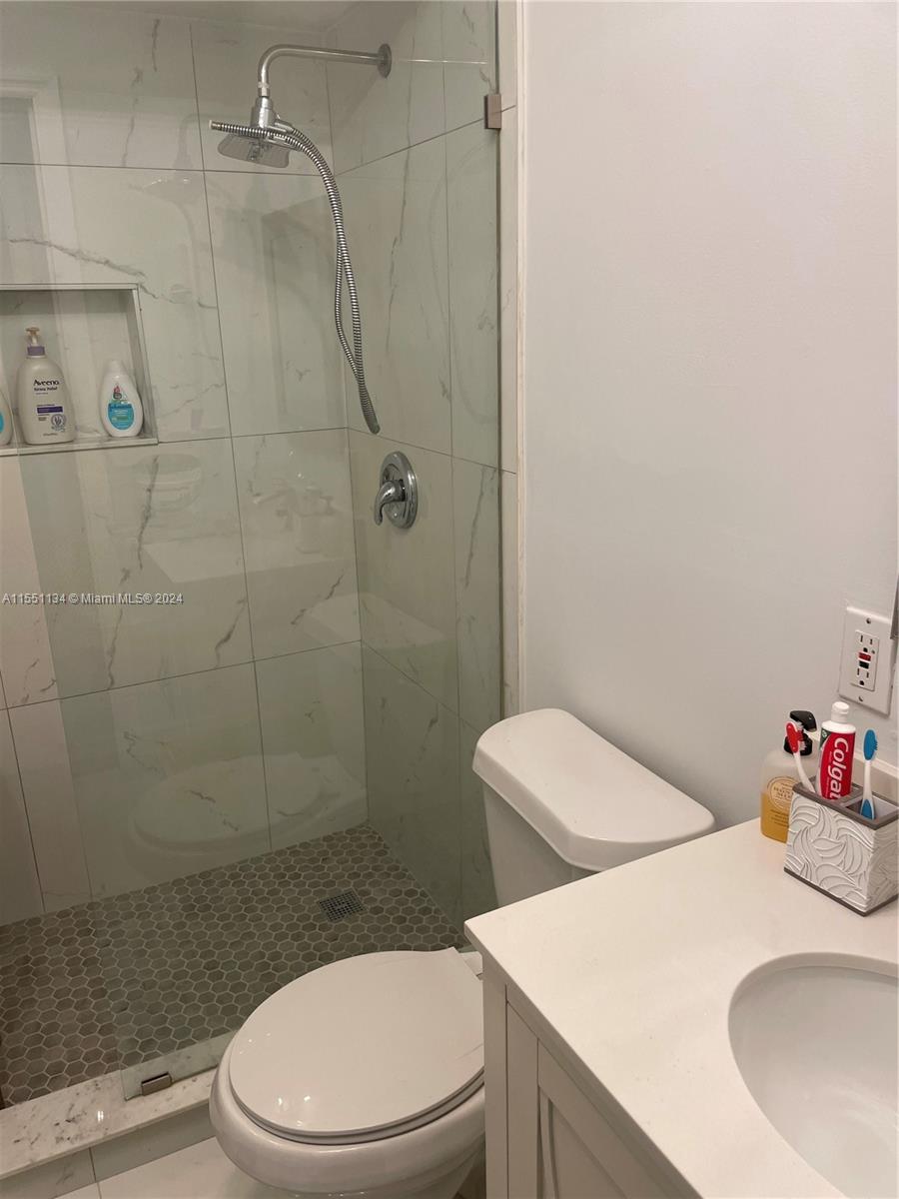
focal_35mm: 26
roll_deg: +1.9
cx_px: 450
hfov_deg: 53.1
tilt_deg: -18.1
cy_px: 600
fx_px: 900
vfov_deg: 67.3
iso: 80
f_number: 1.6
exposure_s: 1/121
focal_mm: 4.2
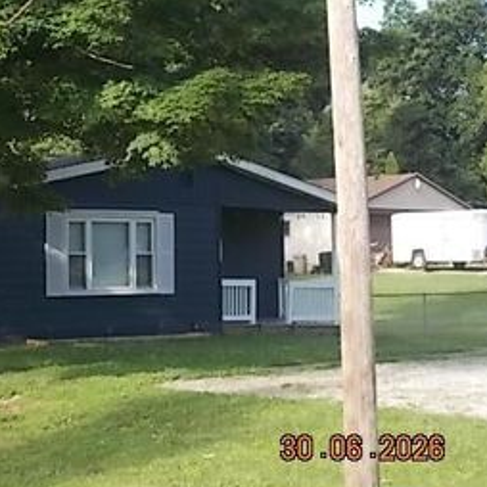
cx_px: 13
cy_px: 174
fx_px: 1385
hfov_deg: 19.4
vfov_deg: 19.9
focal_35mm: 87
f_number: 4.5
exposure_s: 1/125
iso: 80
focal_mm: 9
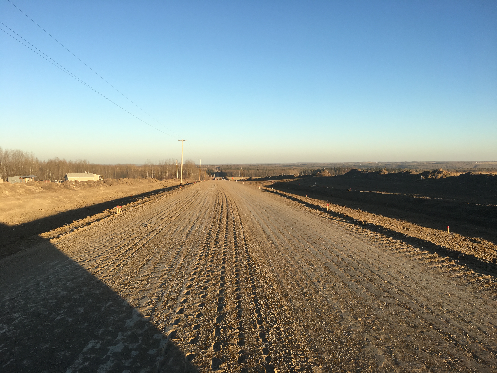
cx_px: 248
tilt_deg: -1.6
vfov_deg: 48.2
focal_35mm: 29
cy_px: 186
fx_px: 416
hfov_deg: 61.7
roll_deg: -1.6
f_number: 2.2
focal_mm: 4.15
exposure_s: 1/785
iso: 25
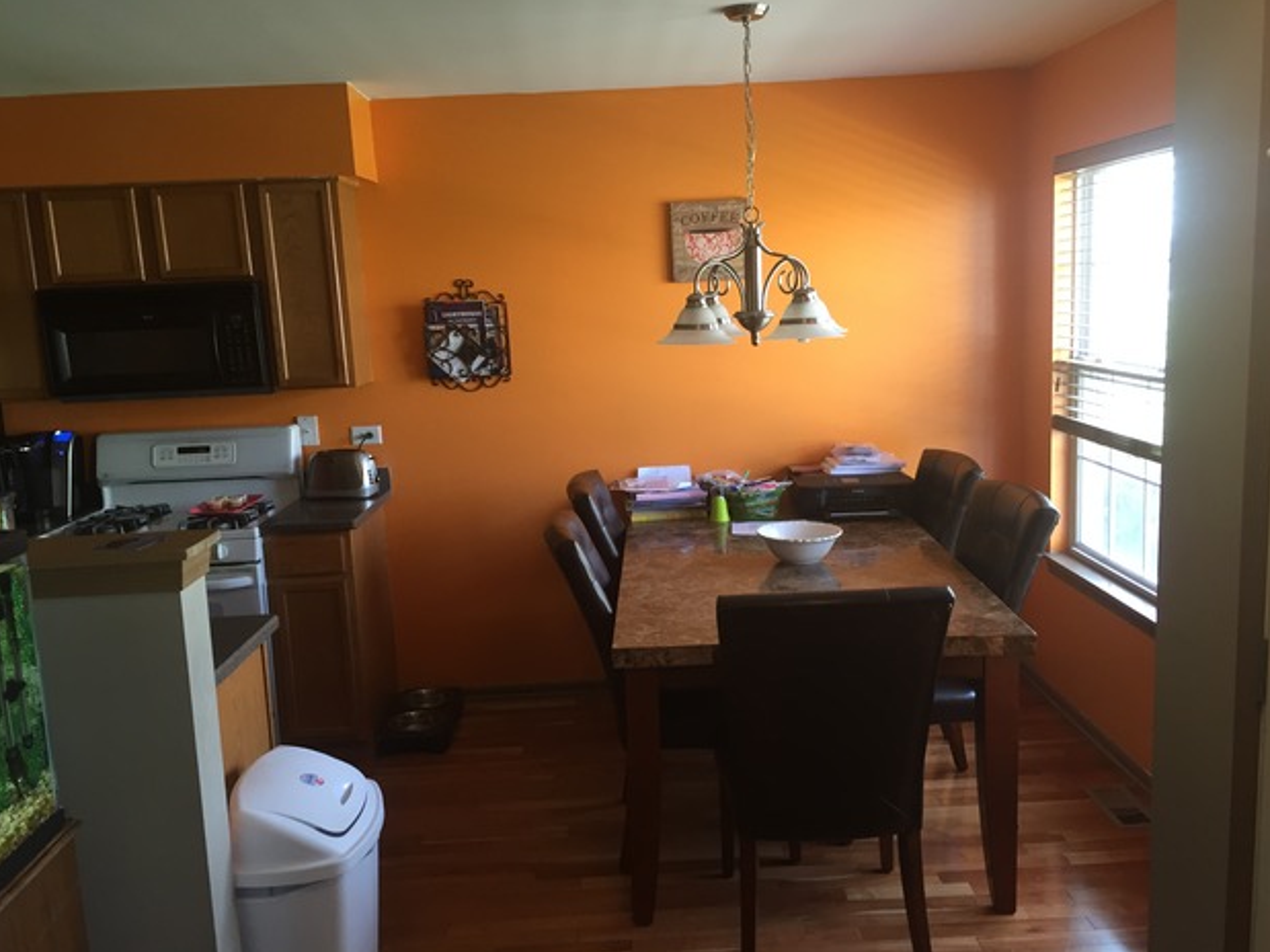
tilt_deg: -9.7
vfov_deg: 46.8
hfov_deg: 60.0
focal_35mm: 30
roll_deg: +2.6
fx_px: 1100
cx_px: 650
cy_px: 480
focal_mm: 4.15
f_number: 2.2
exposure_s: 1/30
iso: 80
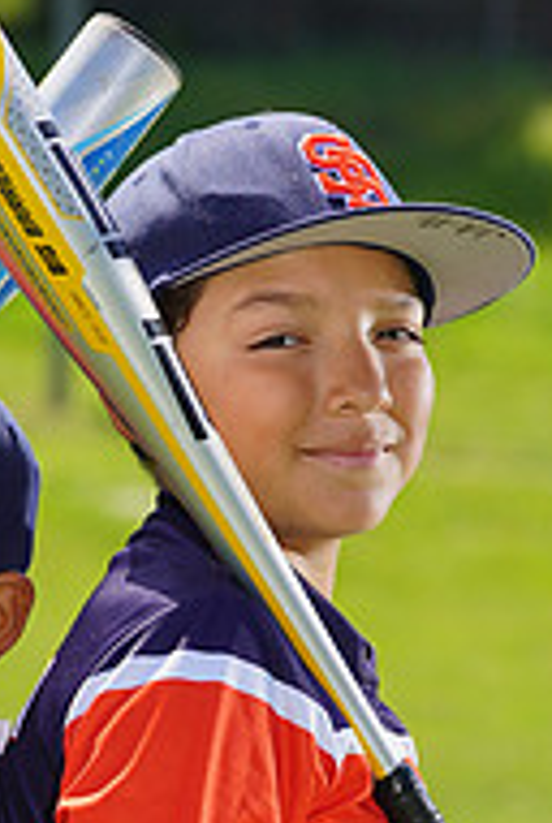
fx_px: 11389
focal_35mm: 497
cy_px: 952
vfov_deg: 4.1
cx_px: -67
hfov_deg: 2.8
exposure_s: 1/250
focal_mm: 164
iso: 100
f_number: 8
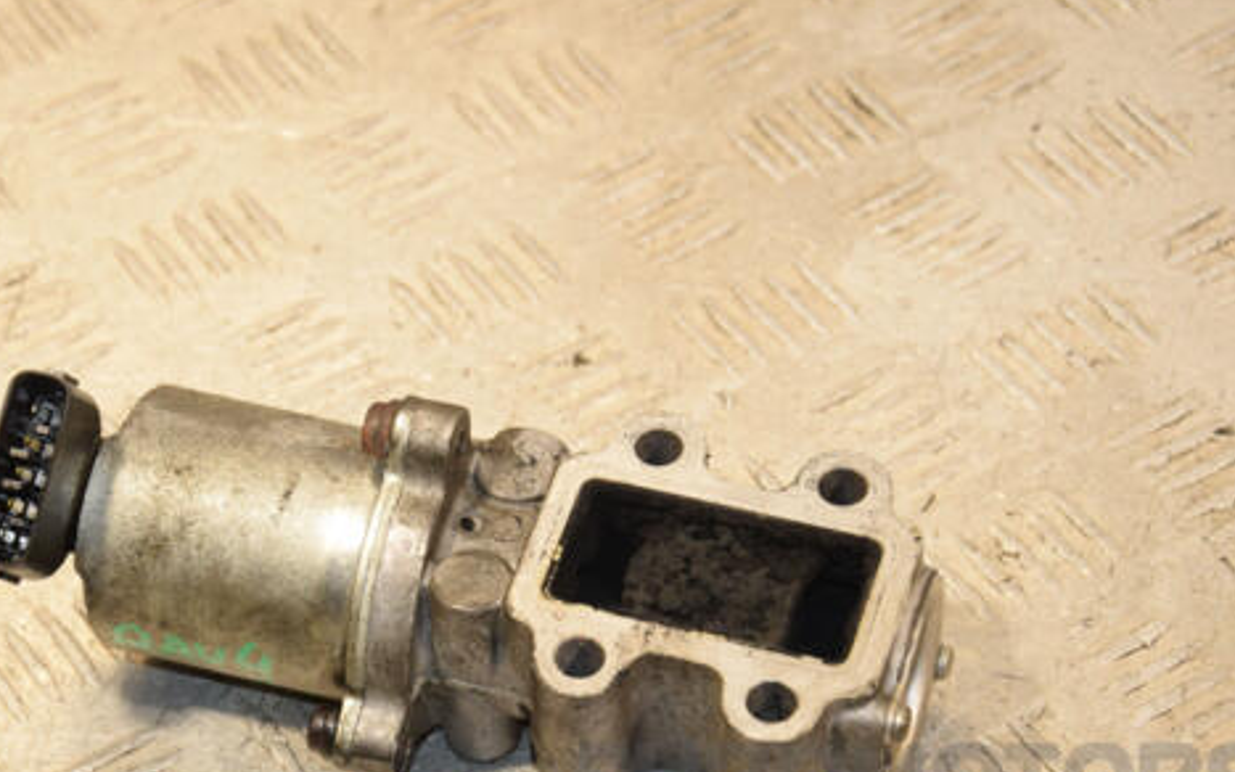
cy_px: 431
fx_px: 3837
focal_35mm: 114
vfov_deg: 11.5
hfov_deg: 18.3
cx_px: 526
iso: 800
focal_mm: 58
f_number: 6.3
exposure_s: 1/200
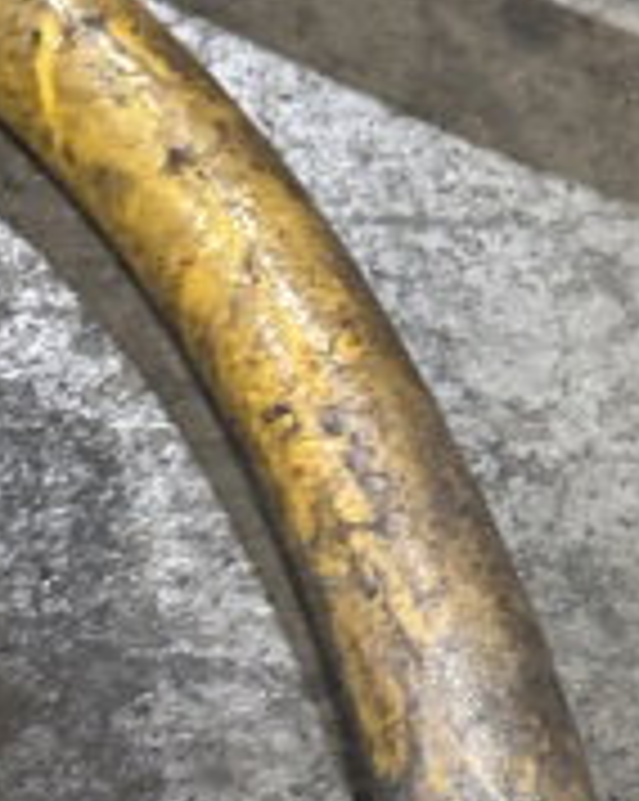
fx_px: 2534
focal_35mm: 107
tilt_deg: -67.6
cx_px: 1242
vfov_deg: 17.1
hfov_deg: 12.7
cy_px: 965
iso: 320
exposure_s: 1/60
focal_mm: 6.86
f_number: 1.78
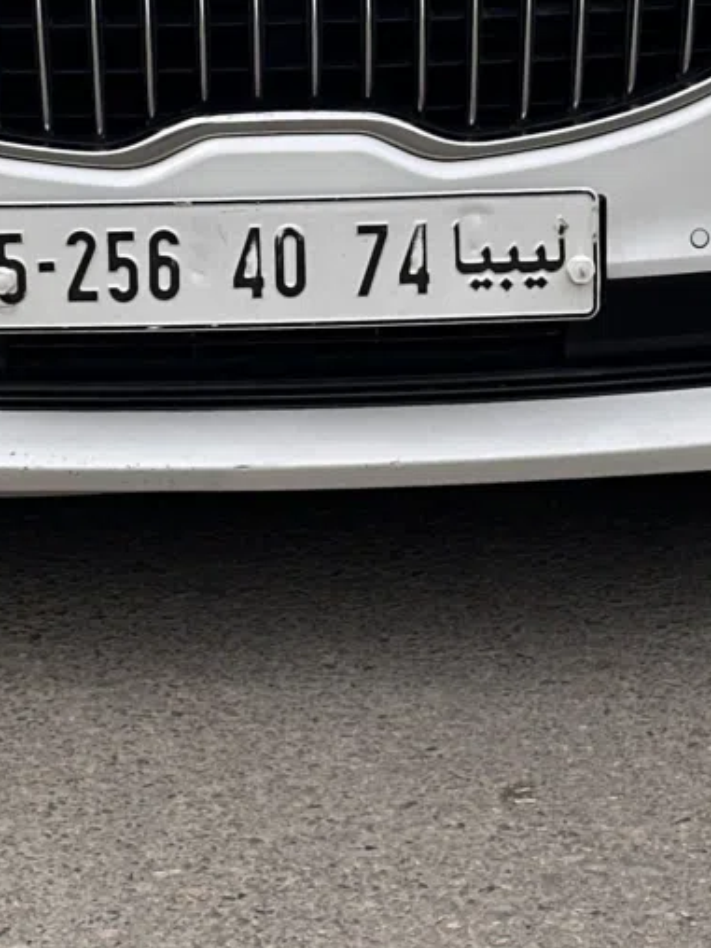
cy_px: 266
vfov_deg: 15.2
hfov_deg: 11.5
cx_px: 241
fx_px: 3533
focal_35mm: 129
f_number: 1.78
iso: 64
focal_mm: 6.86
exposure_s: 1/1120
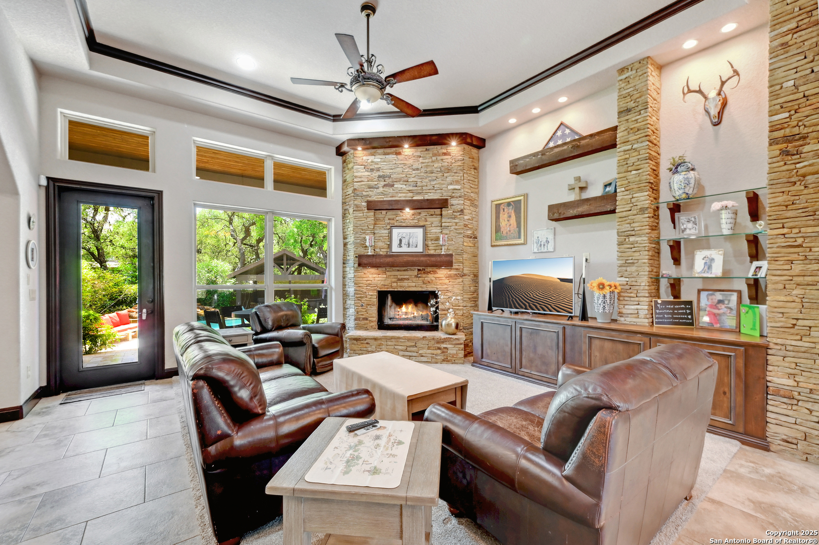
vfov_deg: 77.2
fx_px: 341
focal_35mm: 15
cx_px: 410
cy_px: 272
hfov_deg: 100.4
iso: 1000
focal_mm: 15
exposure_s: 1/2.5
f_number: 9
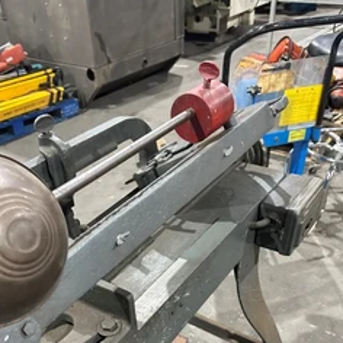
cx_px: 154
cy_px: 273
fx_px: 404
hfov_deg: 46.0
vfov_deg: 43.9
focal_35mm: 36
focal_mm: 6.86
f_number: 1.78
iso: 640
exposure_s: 1/60
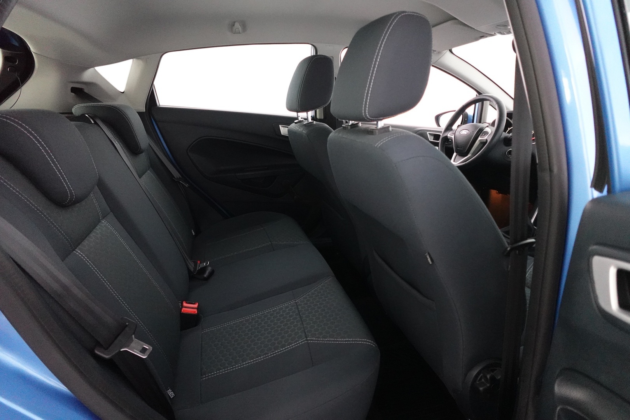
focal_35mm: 20
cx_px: 315
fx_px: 350
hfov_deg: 84.0
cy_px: 210
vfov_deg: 61.9
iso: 2500
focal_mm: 7.6
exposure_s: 1/80
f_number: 2
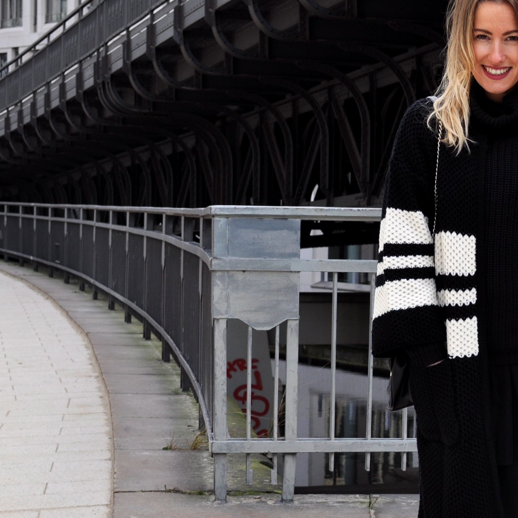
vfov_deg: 16.4
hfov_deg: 16.2
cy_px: 363
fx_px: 1795
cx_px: 486
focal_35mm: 106
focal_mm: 32
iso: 200
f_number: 6.3
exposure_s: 1/160
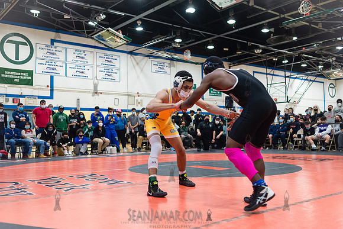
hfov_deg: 53.5
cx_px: 172
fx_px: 340
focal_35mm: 36
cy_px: 114
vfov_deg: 37.2
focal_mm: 35
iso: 4000
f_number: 3.5
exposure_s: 1/400
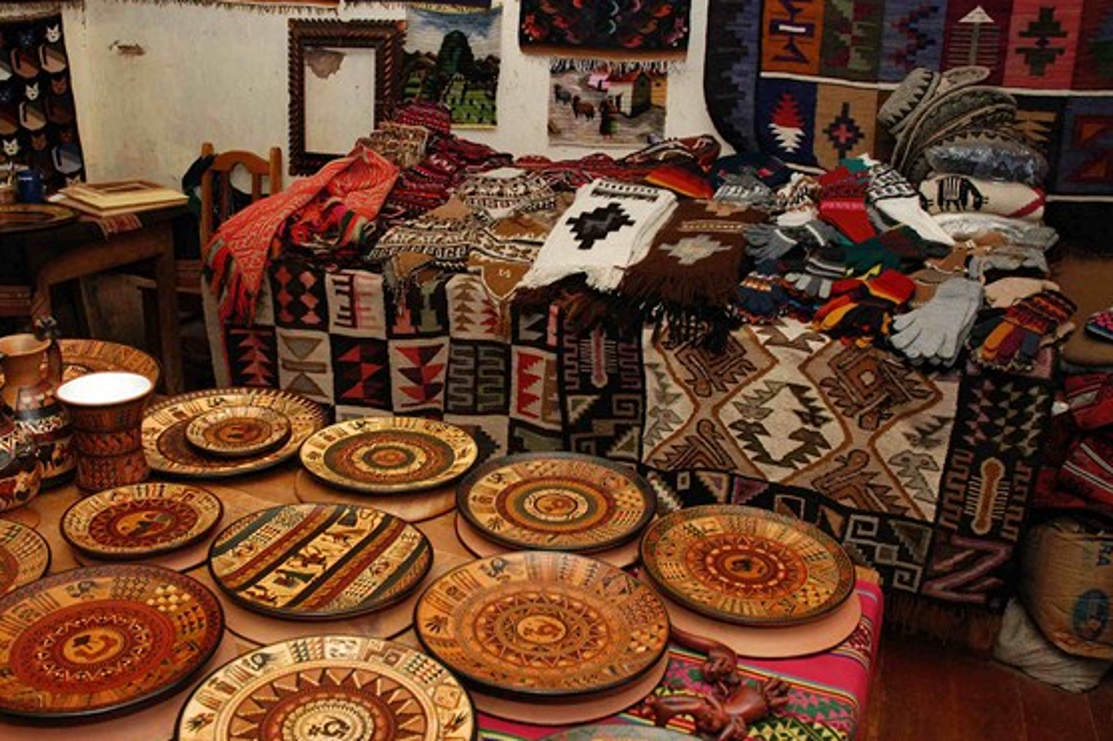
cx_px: 476
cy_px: 352
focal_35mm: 31
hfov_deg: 60.0
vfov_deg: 42.3
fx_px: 958
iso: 400
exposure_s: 1/160
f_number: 5.6
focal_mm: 18
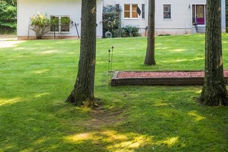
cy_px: 32
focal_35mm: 63
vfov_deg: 21.3
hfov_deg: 31.9
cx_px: 106
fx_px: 399
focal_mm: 10.26
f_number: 8
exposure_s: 1/10
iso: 640
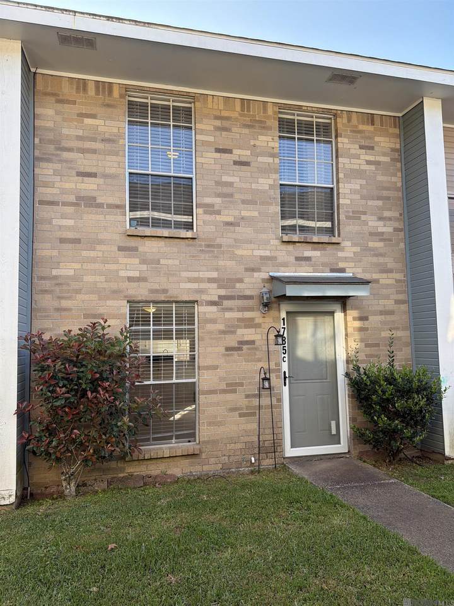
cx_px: 227
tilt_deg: +4.8
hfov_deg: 56.8
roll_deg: +1.1
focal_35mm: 24
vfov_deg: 71.6
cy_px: 303
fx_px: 420
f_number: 1.78
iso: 100
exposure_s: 1/602
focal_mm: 6.76
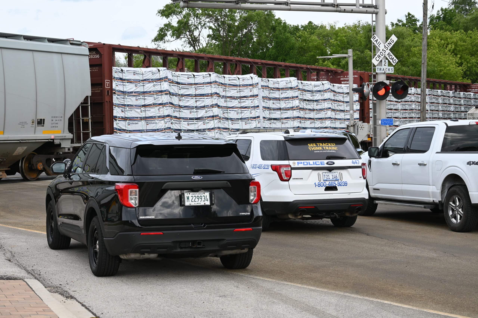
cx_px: 239
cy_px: 159
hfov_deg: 26.0
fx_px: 1036
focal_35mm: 78
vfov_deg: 17.5
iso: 100
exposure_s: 1/250
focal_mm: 52
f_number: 5.6
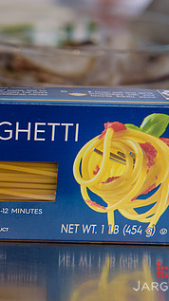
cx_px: -51
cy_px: 128
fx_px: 734
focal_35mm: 92
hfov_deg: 12.7
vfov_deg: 23.2
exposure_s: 1/2500
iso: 250
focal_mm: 48
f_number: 3.2
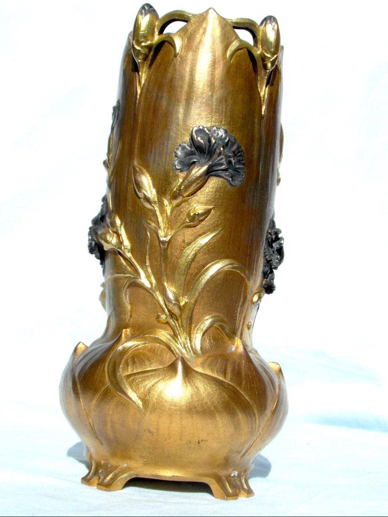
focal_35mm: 53
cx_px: 194
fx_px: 792
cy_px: 258
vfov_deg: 36.2
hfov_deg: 27.5
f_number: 6
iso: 80
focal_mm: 8.7
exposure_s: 1/750
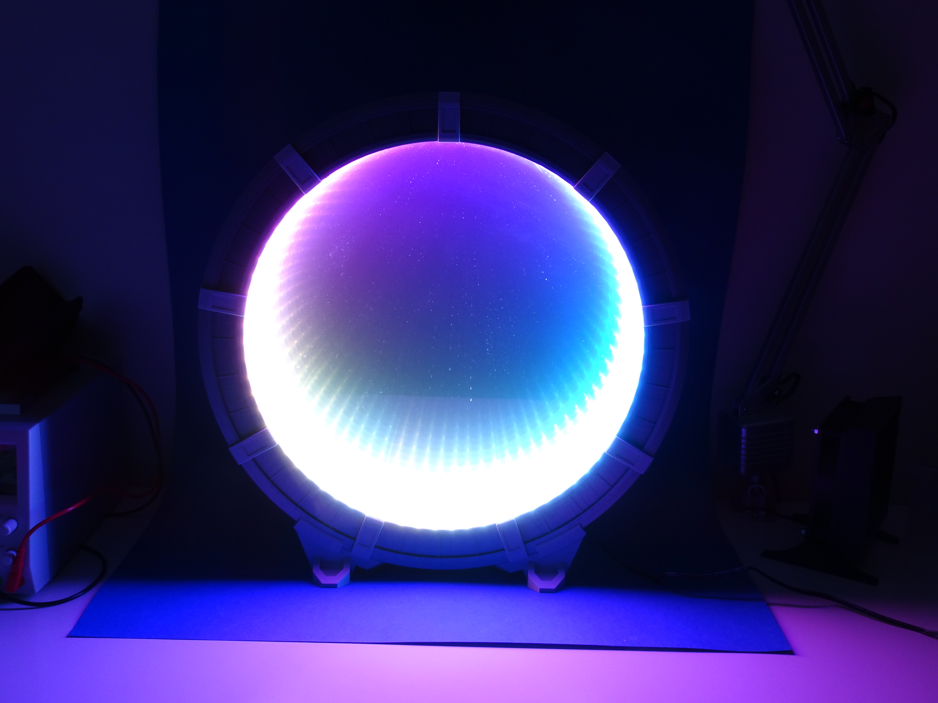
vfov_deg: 39.7
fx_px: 976
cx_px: 469
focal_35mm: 36
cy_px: 352
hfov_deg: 51.4
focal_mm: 6.17
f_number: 6.3
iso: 80
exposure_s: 2
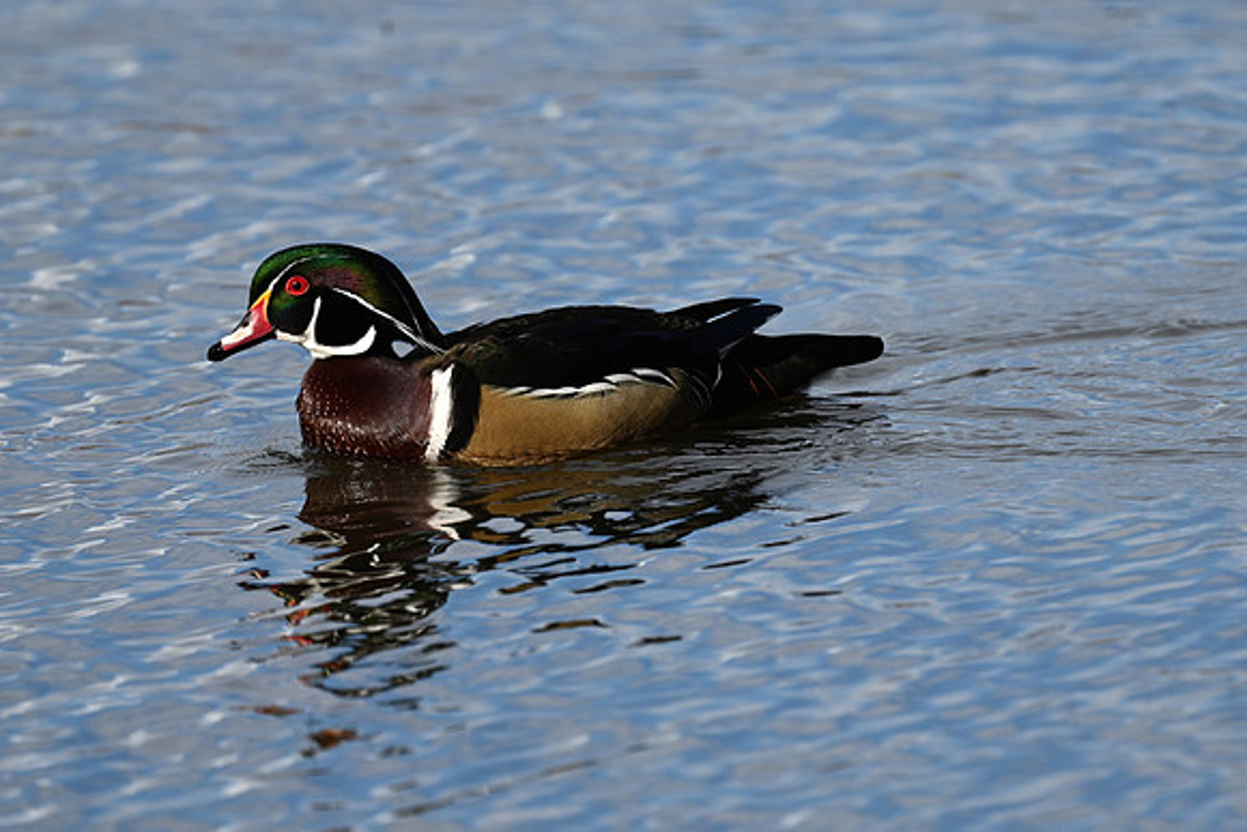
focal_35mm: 800
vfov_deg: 1.7
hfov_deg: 2.6
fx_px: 27716
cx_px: 624
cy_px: 416
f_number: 6.3
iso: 160
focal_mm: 800
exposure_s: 1/800
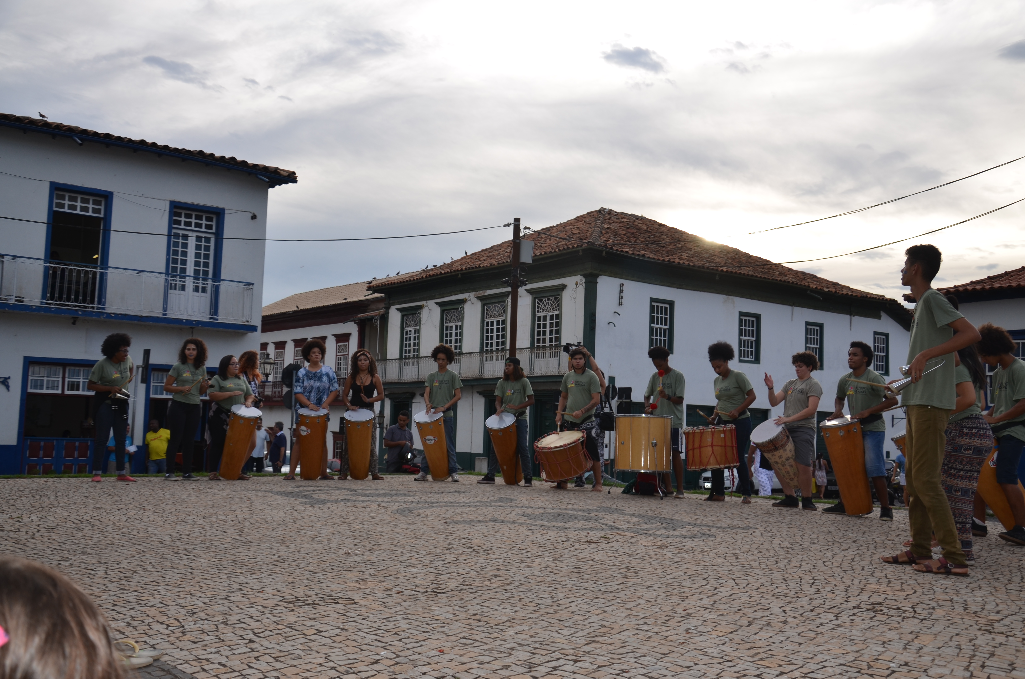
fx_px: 1023
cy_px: 340
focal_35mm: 36
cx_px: 512
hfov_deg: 53.2
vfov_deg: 36.7
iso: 100
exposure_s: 1/250
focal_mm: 24
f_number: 5
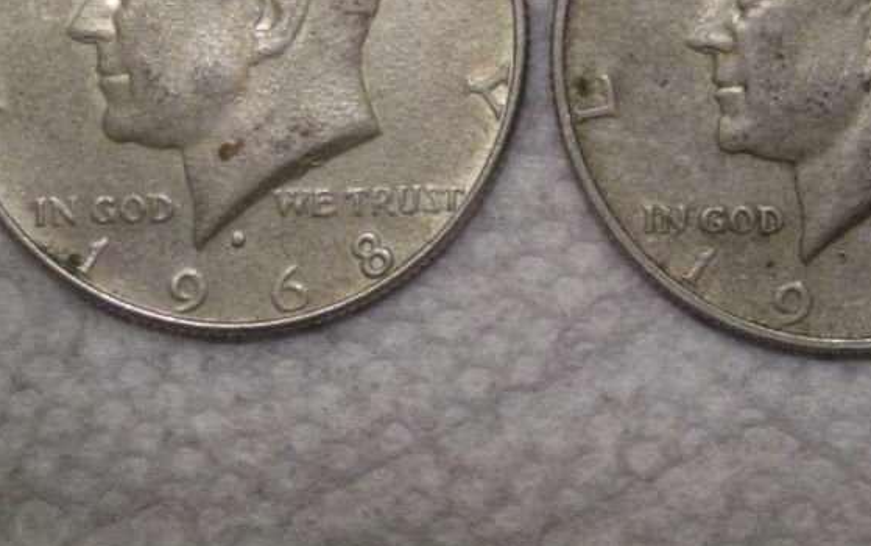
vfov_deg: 9.1
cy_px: 28
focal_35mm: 144
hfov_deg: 14.5
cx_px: 577
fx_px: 3420
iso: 328
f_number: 3.9
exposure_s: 1/59
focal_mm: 12.3
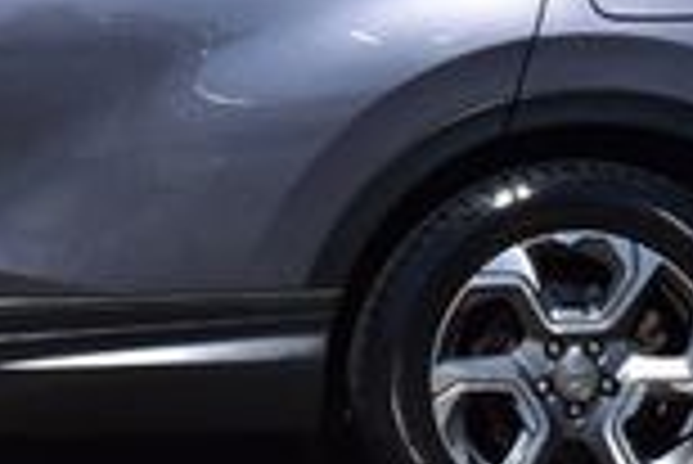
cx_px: -153
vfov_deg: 7.3
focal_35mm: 187
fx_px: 3603
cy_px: 0
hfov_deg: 10.8
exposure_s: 1/500
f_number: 11
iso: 220
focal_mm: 30
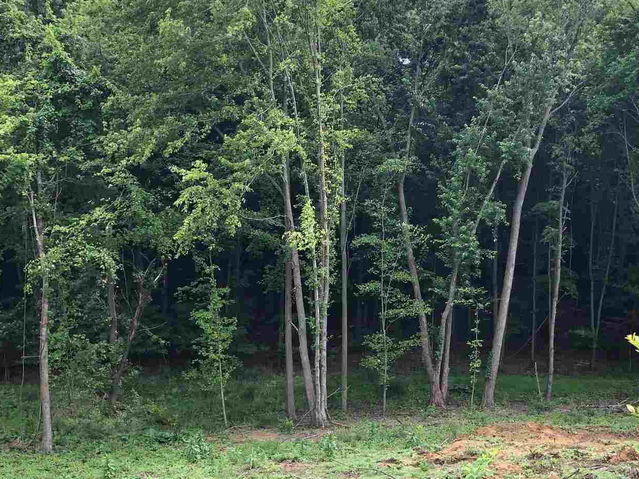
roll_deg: +0.1
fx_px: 849
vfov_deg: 31.5
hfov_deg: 40.8
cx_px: 419
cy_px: 278
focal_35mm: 46
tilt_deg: -2.3
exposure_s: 1/350
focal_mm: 4
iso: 20
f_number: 1.8
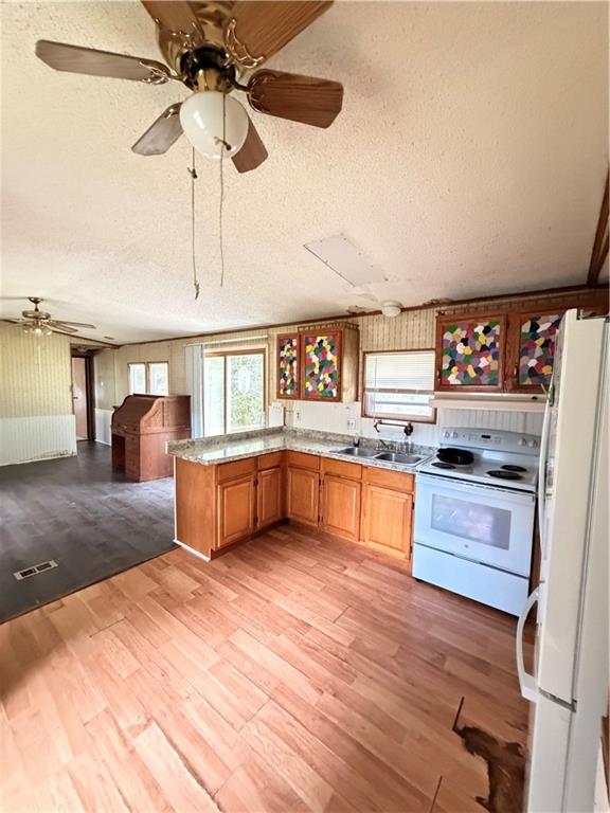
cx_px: 305
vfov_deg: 102.1
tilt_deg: -4.1
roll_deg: -0.3
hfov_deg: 85.7
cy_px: 406
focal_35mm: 14
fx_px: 329
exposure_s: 1/60
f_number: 2.2
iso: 1250
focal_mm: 2.22
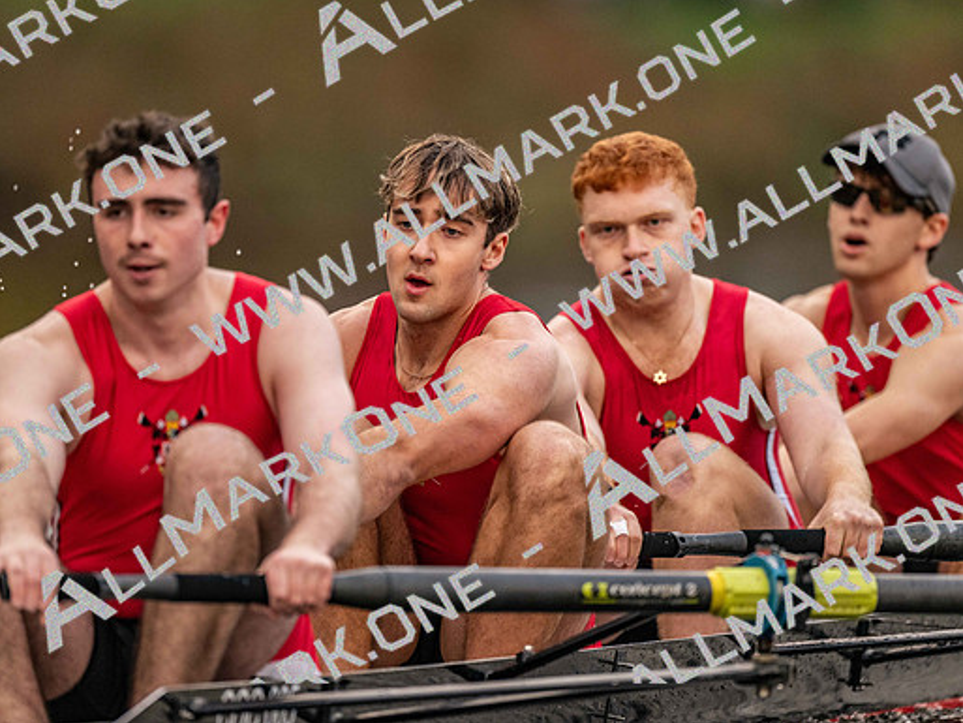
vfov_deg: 2.3
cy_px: 362
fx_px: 18143
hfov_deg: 3.0
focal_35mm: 652
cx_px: 422
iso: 2800
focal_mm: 600
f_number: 4
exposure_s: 1/2500
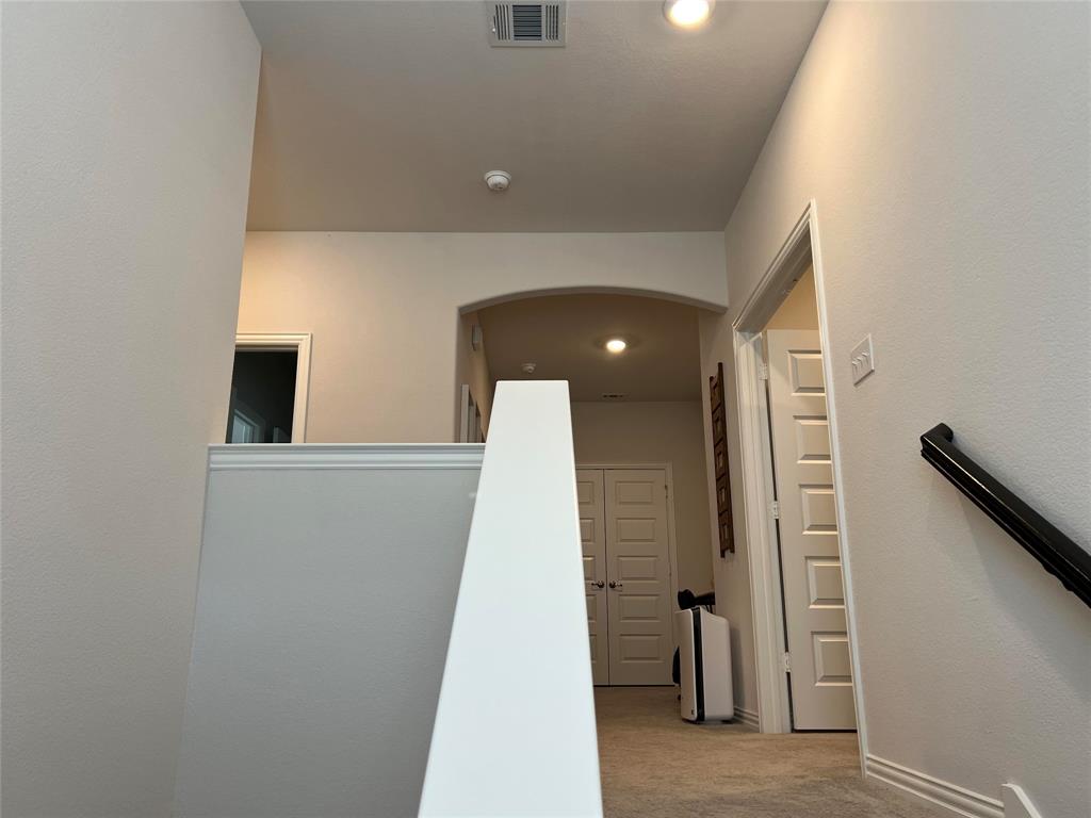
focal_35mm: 26
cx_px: 546
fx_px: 819
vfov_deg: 53.1
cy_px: 409
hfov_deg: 67.3
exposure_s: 1/120
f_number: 1.5
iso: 100
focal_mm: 5.7
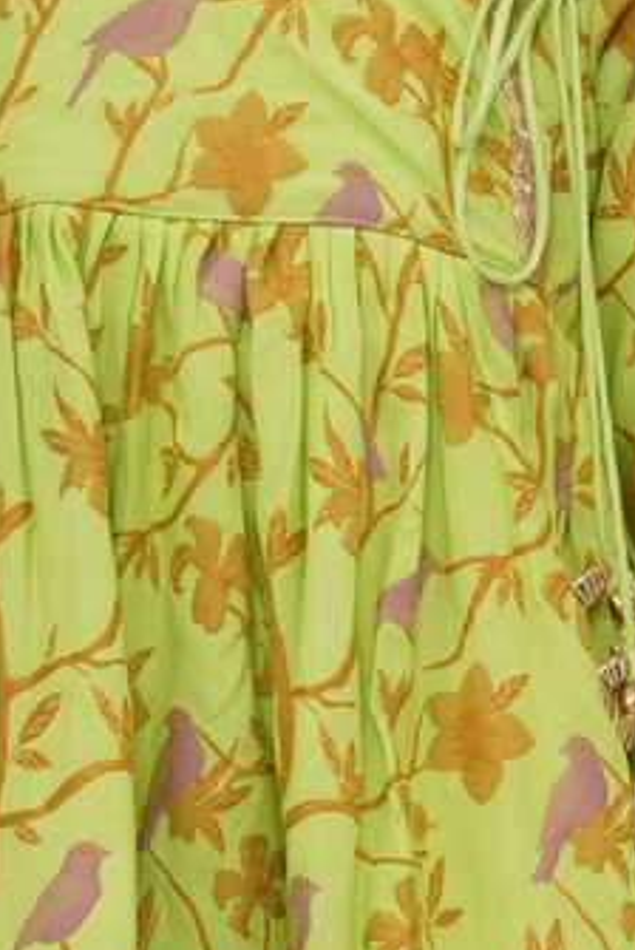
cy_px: 234
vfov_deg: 7.5
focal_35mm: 274
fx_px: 7234
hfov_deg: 5.0
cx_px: 215
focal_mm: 175
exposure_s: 1/125
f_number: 20
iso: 500
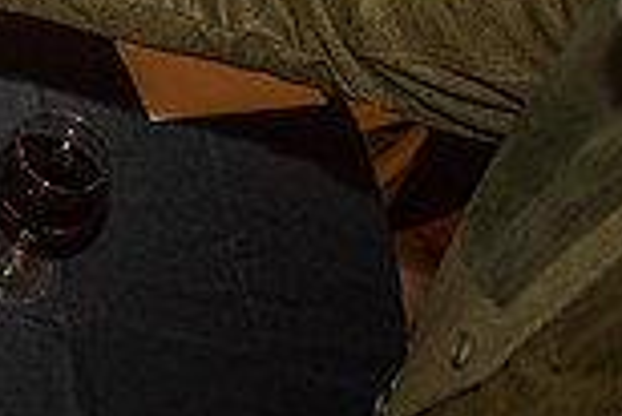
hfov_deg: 24.6
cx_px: -299
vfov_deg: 19.0
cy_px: -186
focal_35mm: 64
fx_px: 1107
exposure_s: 1/250
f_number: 2.8
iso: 400
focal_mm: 17
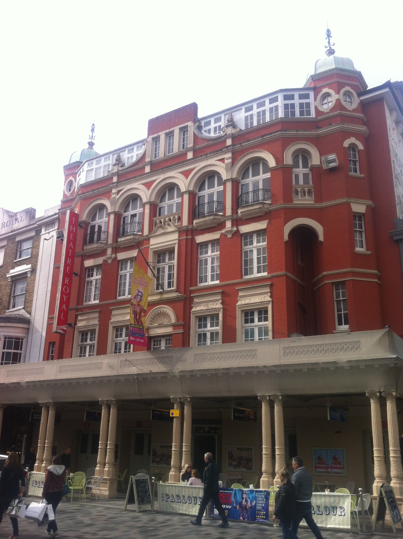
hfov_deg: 40.6
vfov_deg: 52.7
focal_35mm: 35
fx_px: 545
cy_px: 270
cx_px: 202
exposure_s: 1/887
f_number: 2.8
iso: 80
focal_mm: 3.85
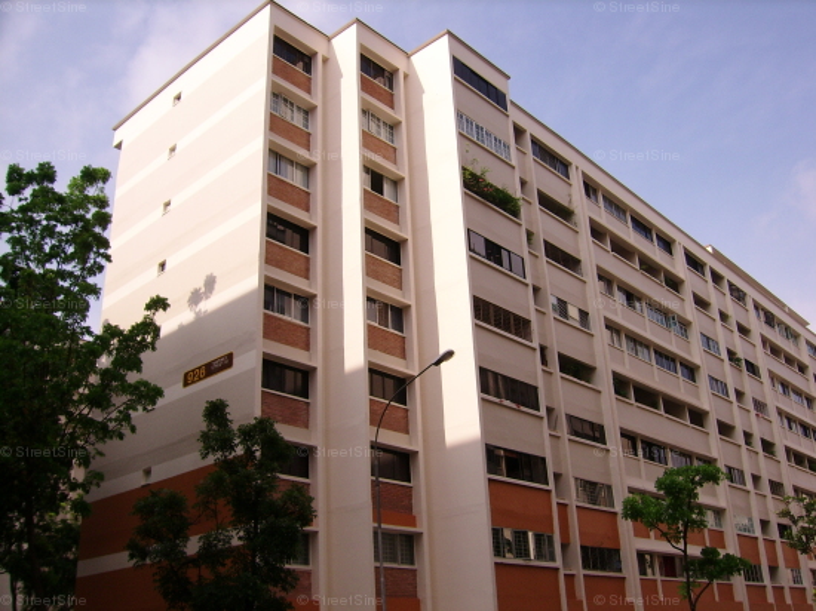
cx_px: 408
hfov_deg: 52.6
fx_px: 825
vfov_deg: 40.7
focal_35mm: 35
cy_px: 306
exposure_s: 1/458
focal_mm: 5.95
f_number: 5.8
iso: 50
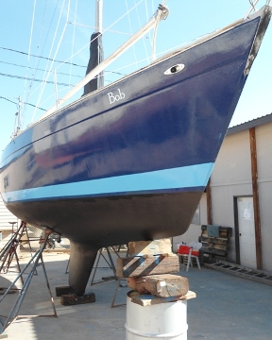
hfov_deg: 43.4
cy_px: 170
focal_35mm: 34
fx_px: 342
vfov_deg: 52.8
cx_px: 138
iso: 80
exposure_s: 1/320
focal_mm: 4.7
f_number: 2.8
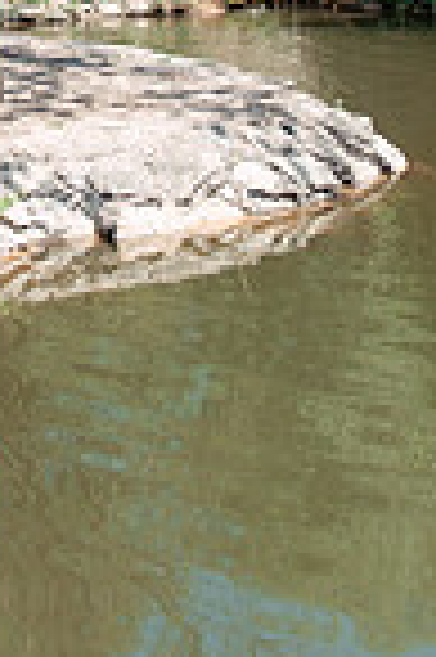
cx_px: -180
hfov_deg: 12.2
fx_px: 1967
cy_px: -207
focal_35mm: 108
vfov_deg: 17.7
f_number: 4.5
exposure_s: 1/1600
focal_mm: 35
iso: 125
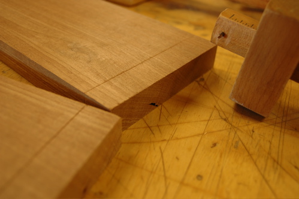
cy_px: 100
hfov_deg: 49.6
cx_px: 150
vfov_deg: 34.2
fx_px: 324
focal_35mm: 39
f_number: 5
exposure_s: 1/20
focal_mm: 26
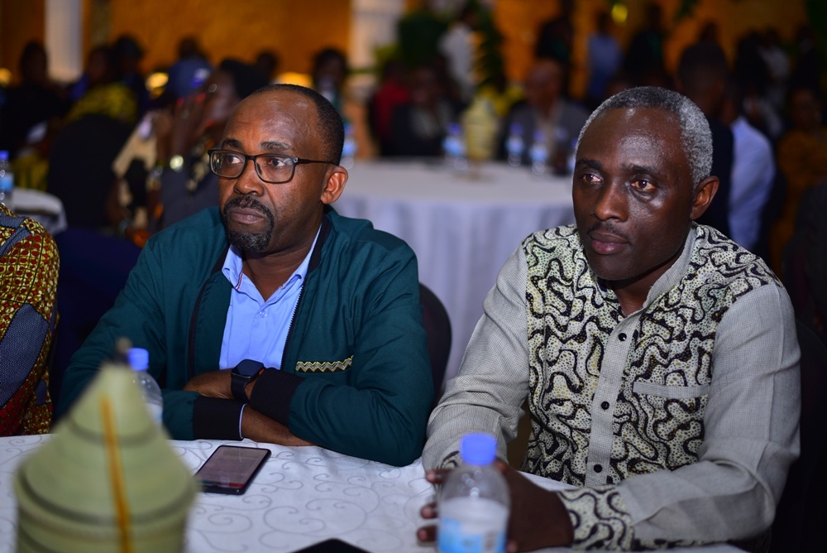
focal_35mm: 50
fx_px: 1149
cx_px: 414
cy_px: 276
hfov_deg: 39.6
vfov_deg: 27.0
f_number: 1.8
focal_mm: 50
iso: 100
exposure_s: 1/250
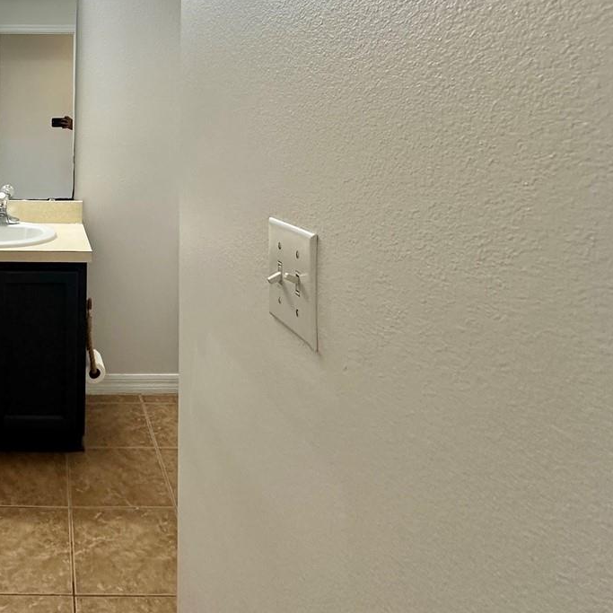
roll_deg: -0.8
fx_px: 581
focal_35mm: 29
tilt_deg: +2.3
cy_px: 132
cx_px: 54
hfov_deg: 49.2
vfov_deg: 52.4
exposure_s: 1/120
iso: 200
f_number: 2.2
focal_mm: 2.22
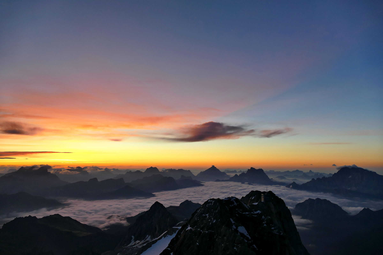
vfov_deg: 51.3
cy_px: 128
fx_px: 266
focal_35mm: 25
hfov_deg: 71.5
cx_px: 192
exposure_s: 1/20
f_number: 3.5
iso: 100
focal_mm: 9.12
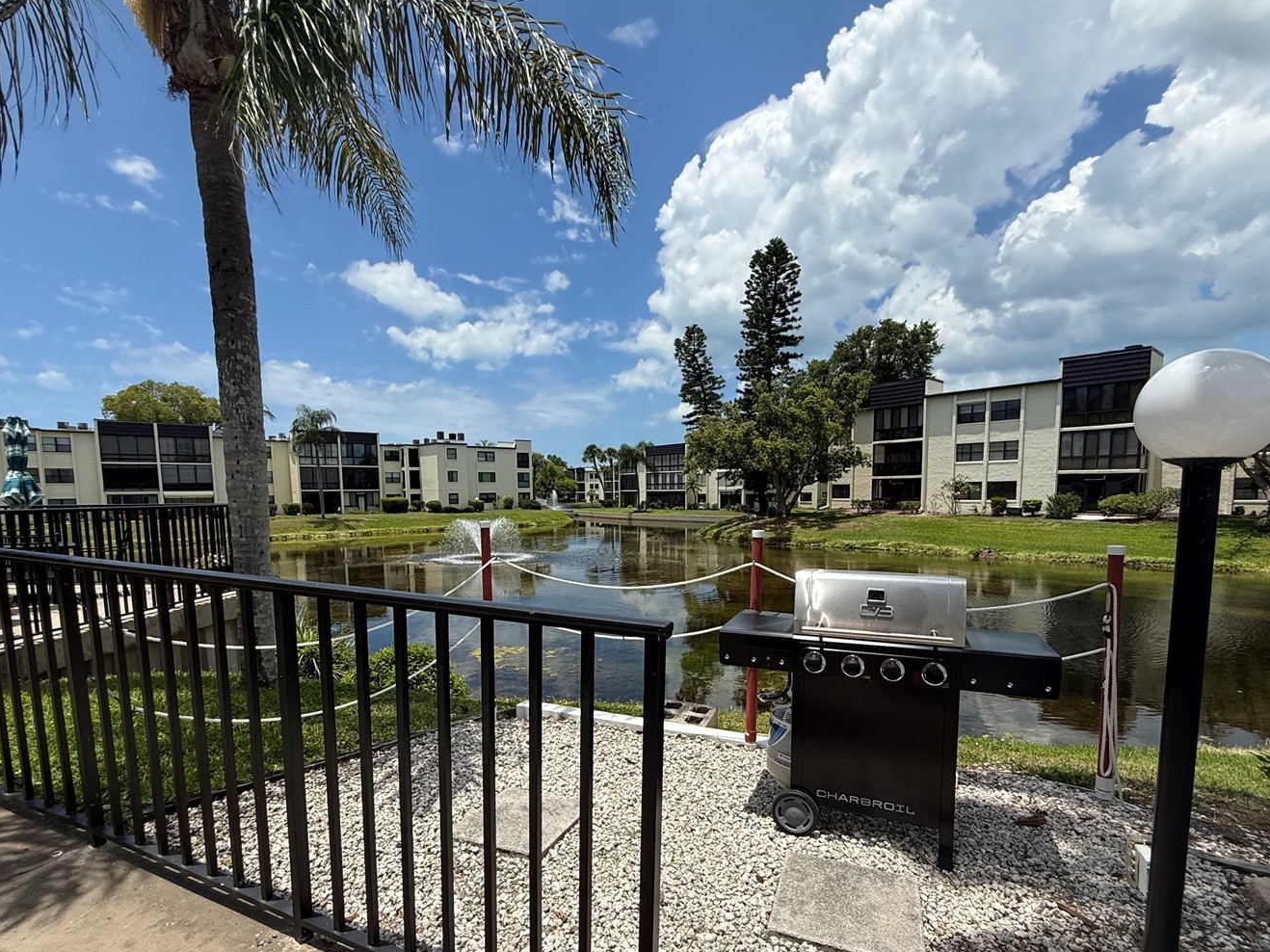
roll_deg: +0.4
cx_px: 627
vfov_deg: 74.1
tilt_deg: -5.5
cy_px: 557
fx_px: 624
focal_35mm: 17
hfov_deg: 91.0
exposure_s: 1/2717
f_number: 2.2
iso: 50
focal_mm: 2.22
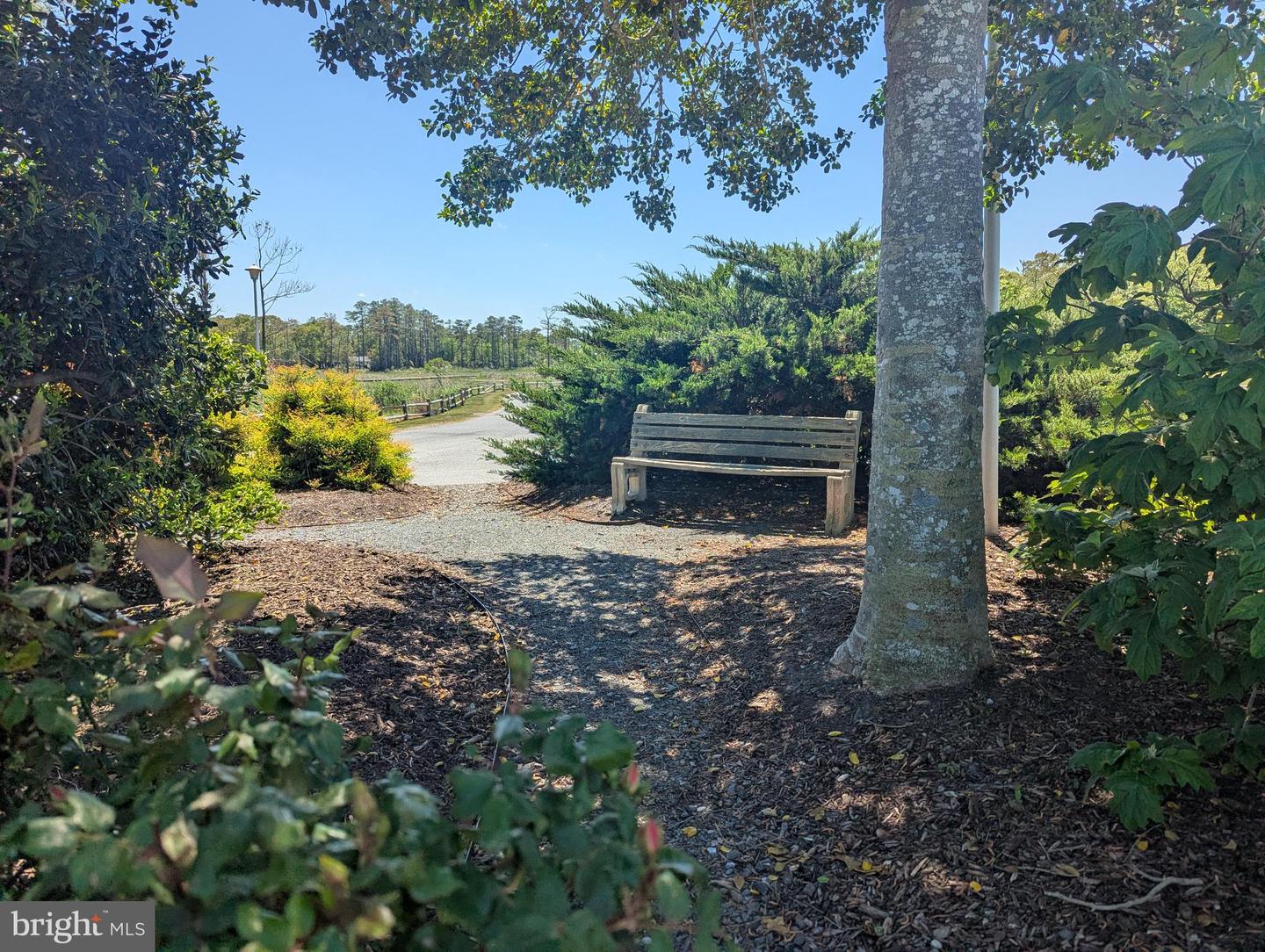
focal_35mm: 24
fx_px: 878
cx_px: 632
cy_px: 476
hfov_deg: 71.5
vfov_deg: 56.9
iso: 46
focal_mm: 6.81
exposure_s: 1/1742
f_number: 1.85
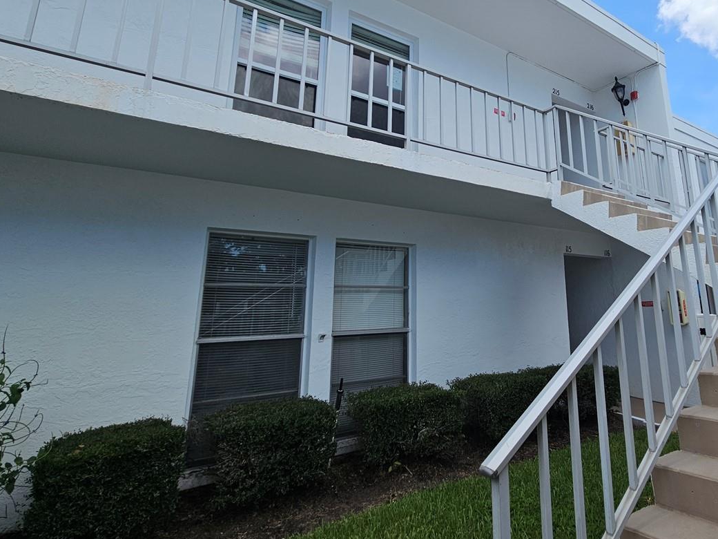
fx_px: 415
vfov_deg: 65.1
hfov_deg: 79.9
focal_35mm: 20
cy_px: 205
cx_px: 458
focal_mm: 2.2
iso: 50
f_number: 2.2
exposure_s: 1/1414
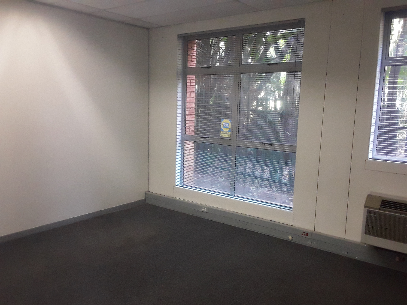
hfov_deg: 60.0
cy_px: 152
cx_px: 204
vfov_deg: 46.8
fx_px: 353
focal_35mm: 30
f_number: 1.9
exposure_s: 1/50
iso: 250
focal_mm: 2.2
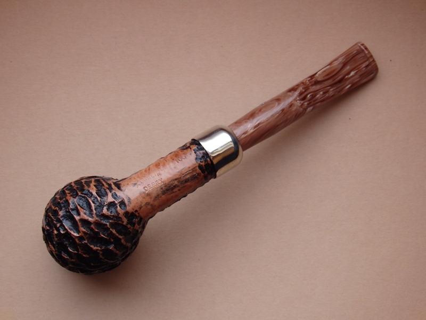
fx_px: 603
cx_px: 213
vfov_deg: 29.7
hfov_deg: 38.9
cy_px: 160
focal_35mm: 49
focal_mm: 8.9
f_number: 4
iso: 125
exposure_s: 1/15
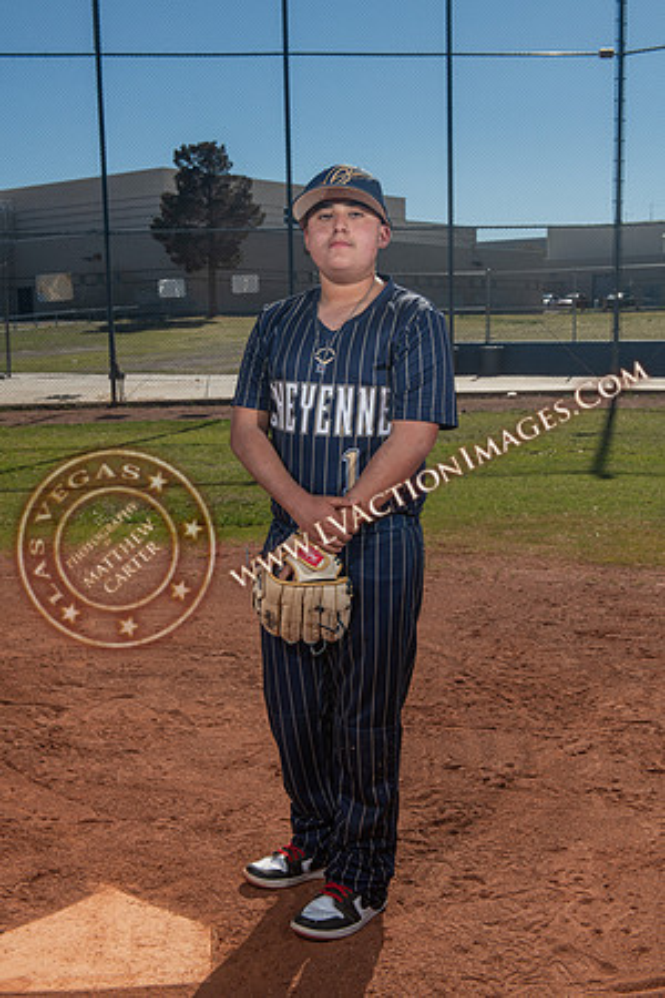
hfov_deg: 30.5
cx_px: 332
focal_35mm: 44
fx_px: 1219
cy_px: 499
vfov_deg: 44.5
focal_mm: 44
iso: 320
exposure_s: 1/250
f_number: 10
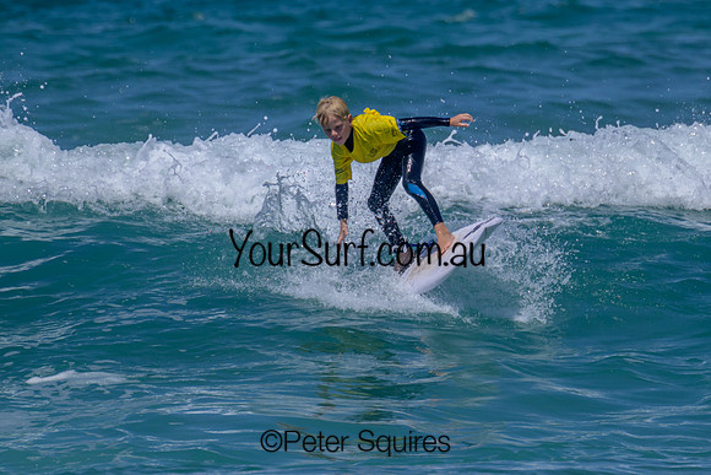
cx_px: 480
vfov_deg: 1.3
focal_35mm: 1081
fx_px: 21345
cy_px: 223
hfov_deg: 1.9
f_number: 11
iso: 500
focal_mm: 800
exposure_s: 1/2000
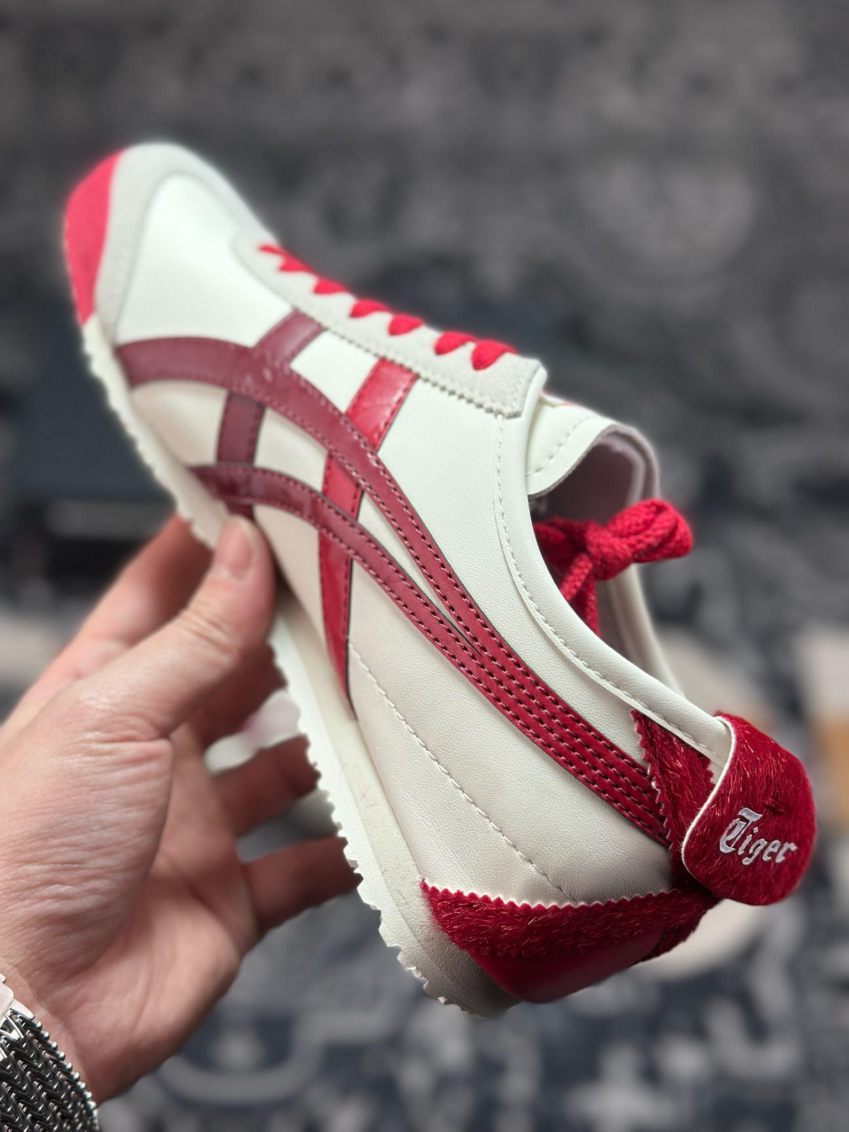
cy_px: 566
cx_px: 424
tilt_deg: -55.4
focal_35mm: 48
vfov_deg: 39.7
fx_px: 1570
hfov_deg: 30.3
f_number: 1.78
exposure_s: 1/1062
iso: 80
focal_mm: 6.86
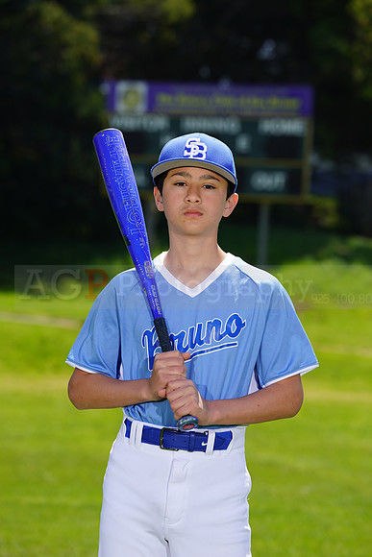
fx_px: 3330
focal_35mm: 215
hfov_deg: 6.4
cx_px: 186
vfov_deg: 9.6
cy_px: 278
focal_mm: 215
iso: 100
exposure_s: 1/250
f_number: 8
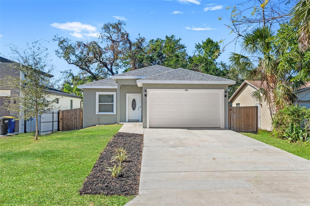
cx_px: 155
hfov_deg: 61.9
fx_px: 258
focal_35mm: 30
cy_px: 103
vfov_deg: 43.6
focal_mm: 20
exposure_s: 1/640
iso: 400
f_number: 7.1
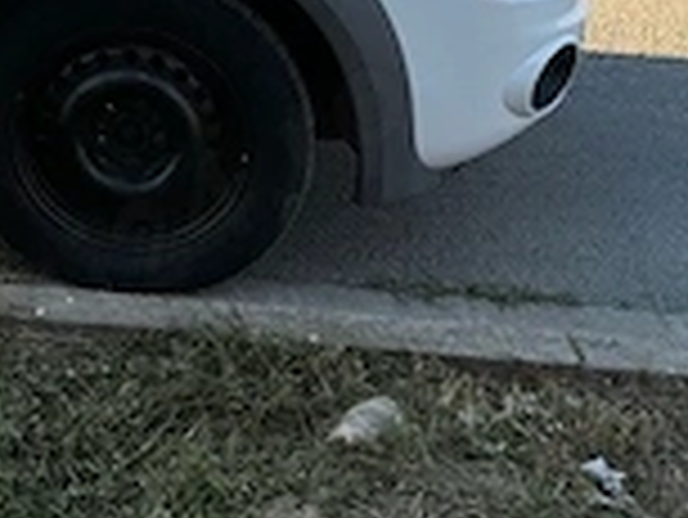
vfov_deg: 14.1
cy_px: -401
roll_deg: -0.1
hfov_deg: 18.1
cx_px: -405
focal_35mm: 94
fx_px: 1870
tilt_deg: -4.9
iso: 100
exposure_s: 1/1106
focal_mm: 6.76
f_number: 1.78
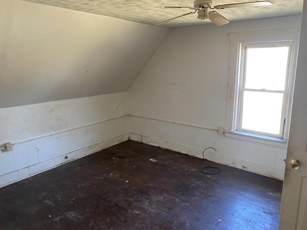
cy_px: 115
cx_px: 154
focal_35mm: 26
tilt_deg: -11.5
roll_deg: +0.5
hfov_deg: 67.3
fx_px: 231
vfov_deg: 53.1
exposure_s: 1/60
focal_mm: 4.25
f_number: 1.8
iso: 200
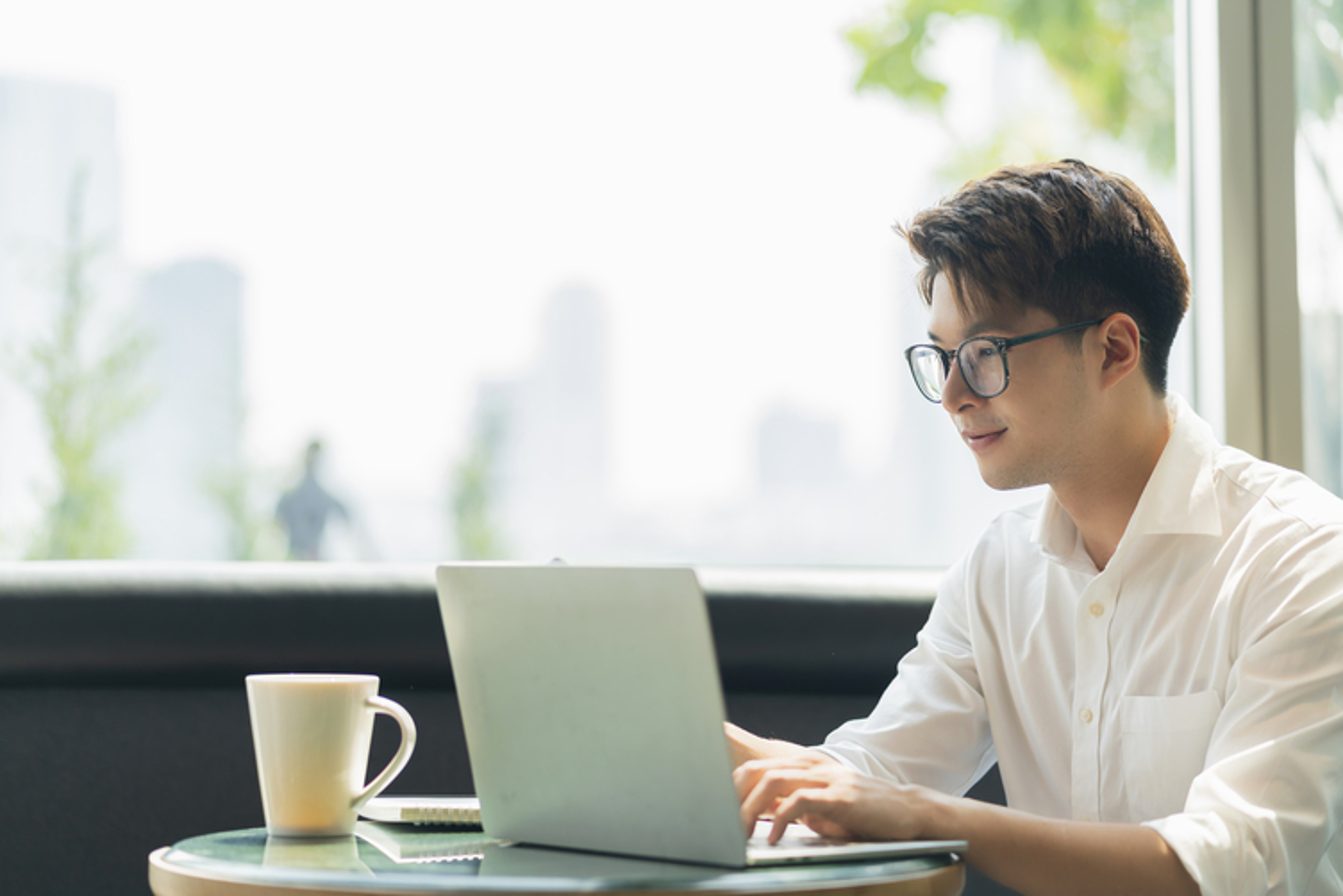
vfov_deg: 16.1
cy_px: 448
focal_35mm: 85
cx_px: 672
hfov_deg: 23.9
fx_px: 3172
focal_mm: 85
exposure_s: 1/400
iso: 100
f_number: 2.2
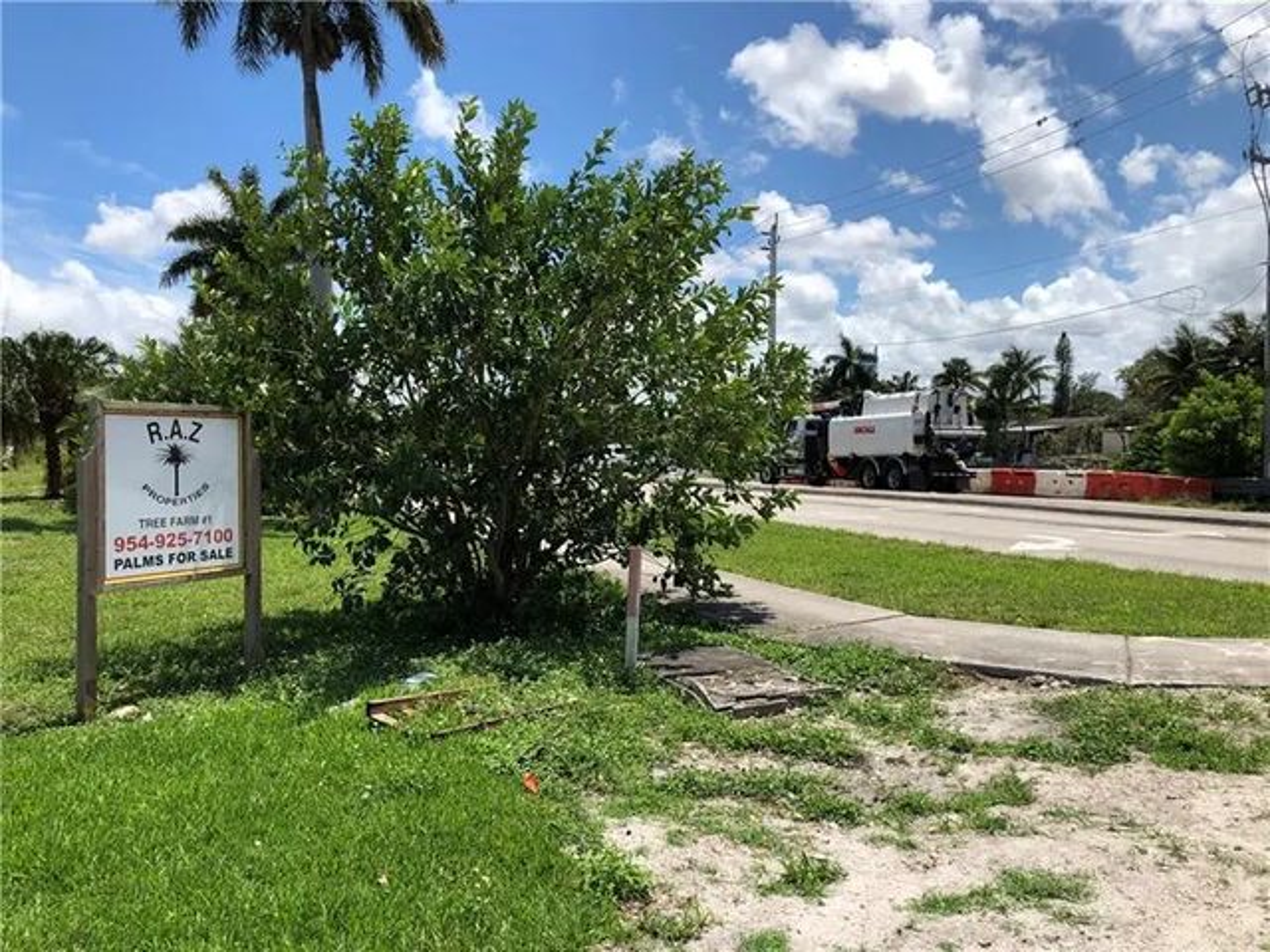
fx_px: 1027
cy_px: 476
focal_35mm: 28
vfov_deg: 49.7
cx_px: 635
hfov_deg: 63.4
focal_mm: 3.99
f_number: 1.8
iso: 20
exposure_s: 1/2404
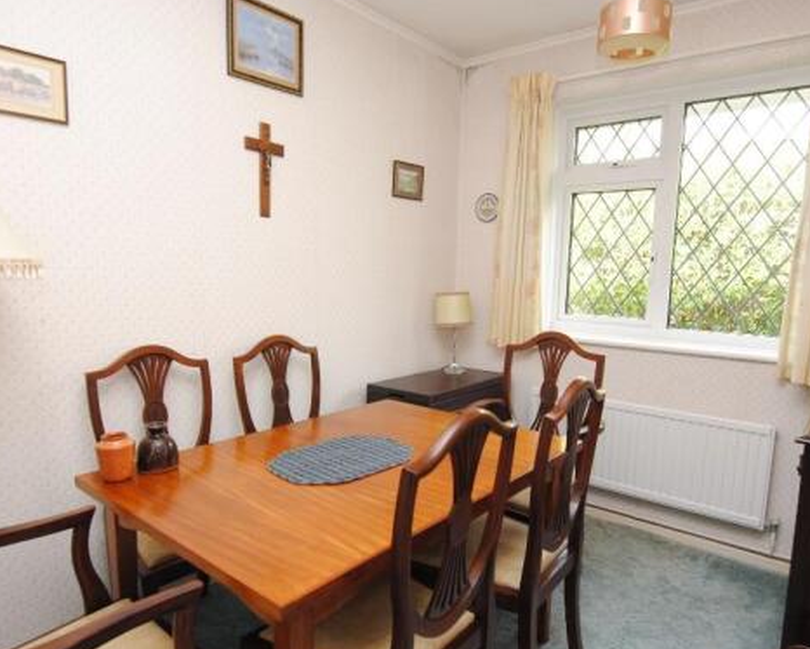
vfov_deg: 63.8
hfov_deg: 75.8
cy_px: 352
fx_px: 519
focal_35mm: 22
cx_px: 437
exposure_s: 1/60
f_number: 4
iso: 200
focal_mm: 11
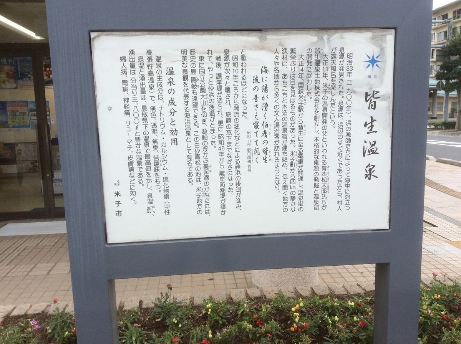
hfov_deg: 56.9
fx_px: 425
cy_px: 172
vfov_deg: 44.0
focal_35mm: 32
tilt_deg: -8.4
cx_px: 230
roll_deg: -0.2
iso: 32
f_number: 2.4
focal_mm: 3.3
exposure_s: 1/417
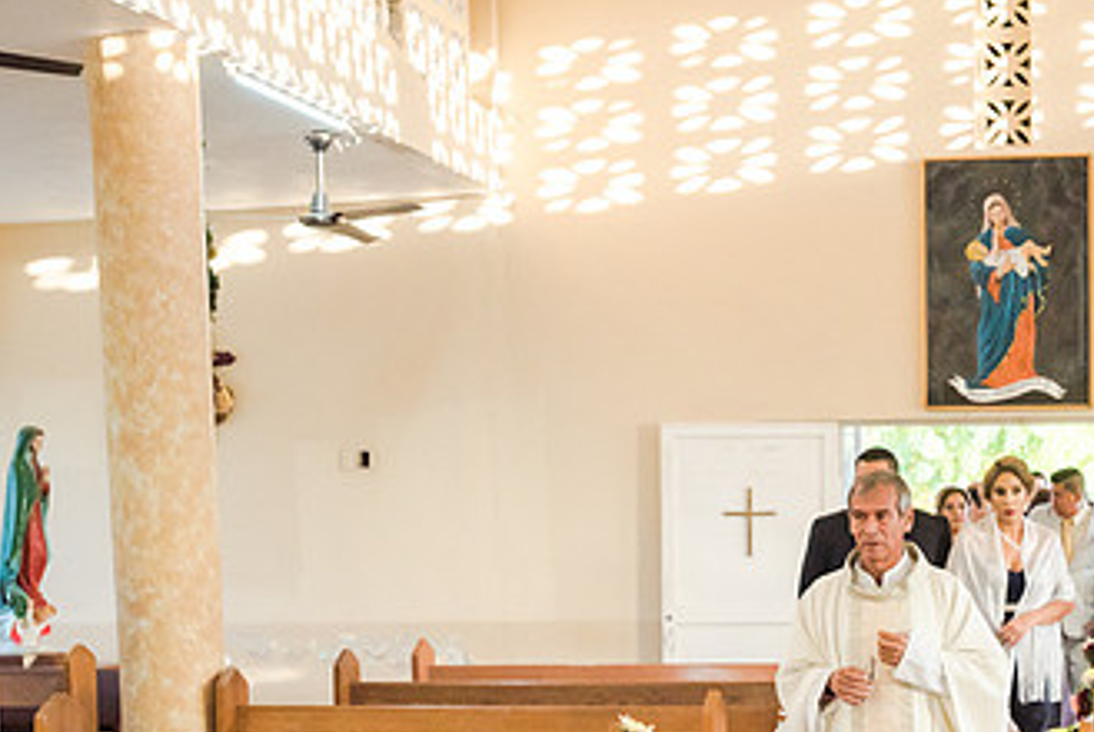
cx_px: 920
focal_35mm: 77
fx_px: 2342
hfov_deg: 25.7
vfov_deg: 17.5
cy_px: 657
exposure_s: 1/250
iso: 1000
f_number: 3.5
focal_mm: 35
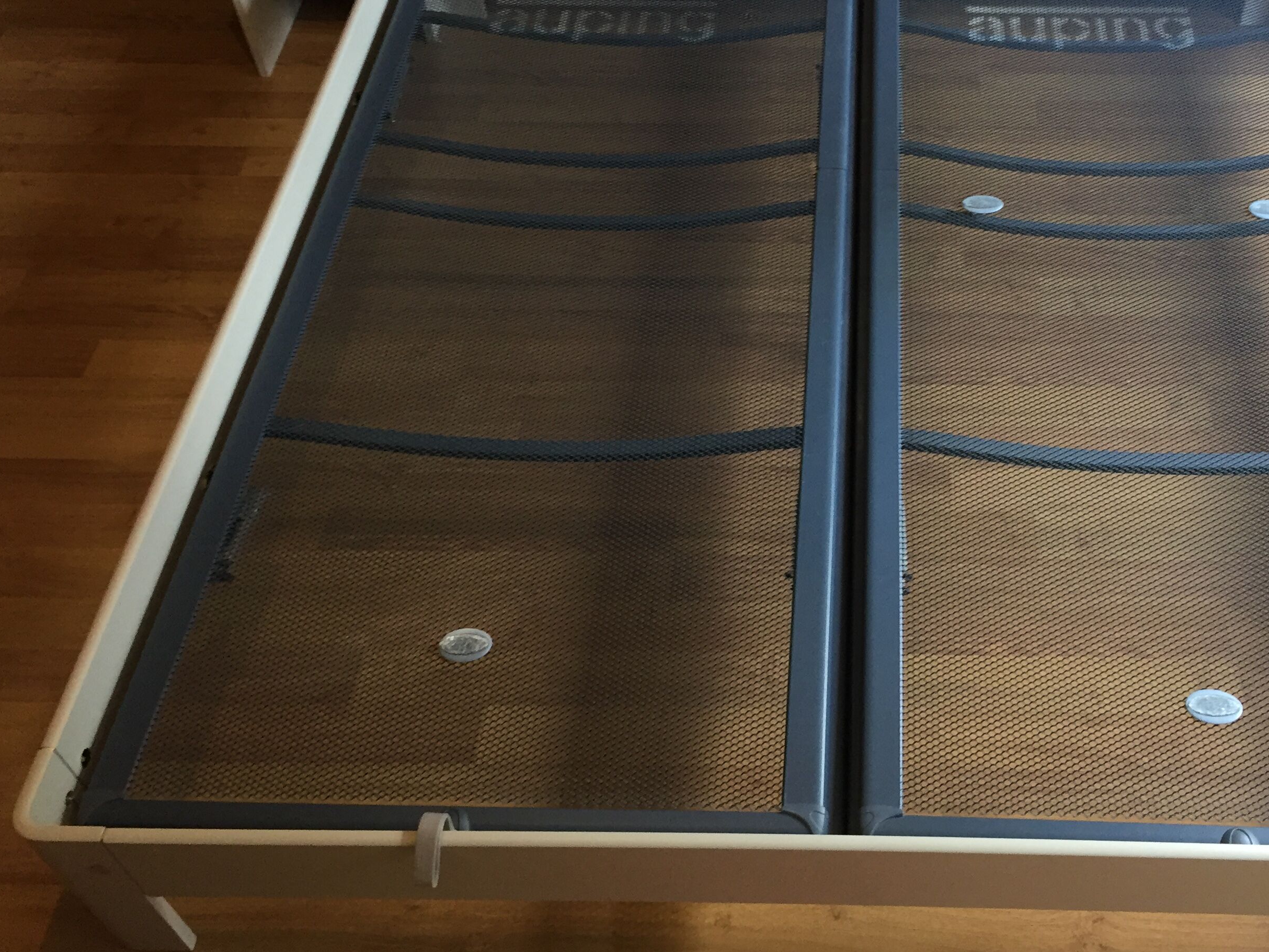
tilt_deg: -47.6
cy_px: 389
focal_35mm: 39
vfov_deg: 36.7
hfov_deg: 47.2
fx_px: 1430
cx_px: 833
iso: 160
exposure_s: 1/33
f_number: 2.2
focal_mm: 4.15
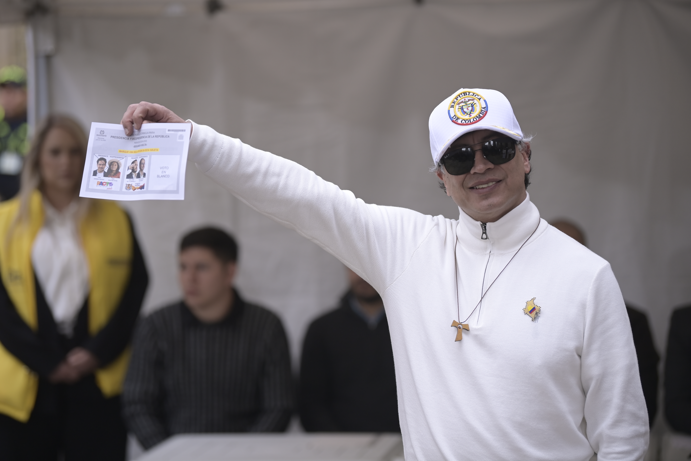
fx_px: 2591
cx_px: 346
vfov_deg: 10.2
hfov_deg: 15.2
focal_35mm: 135
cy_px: 230
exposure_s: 1/1250
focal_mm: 135
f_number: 2.8
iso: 500
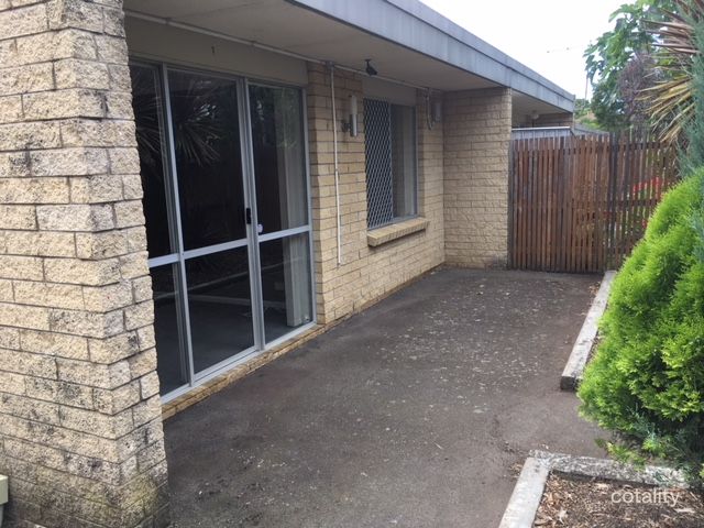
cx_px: 352
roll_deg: +1.6
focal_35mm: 29
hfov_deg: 61.7
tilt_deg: -9.3
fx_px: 590
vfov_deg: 48.2
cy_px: 264
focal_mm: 4.15
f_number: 2.2
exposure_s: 1/278
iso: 25
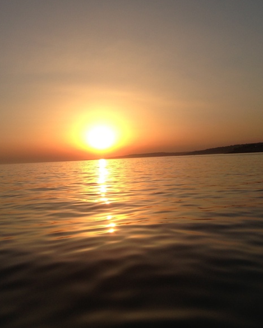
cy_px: 161
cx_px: 109
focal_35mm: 44
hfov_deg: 34.1
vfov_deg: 42.0
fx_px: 428
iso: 50
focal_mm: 4.13
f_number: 2.4
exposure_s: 1/1808
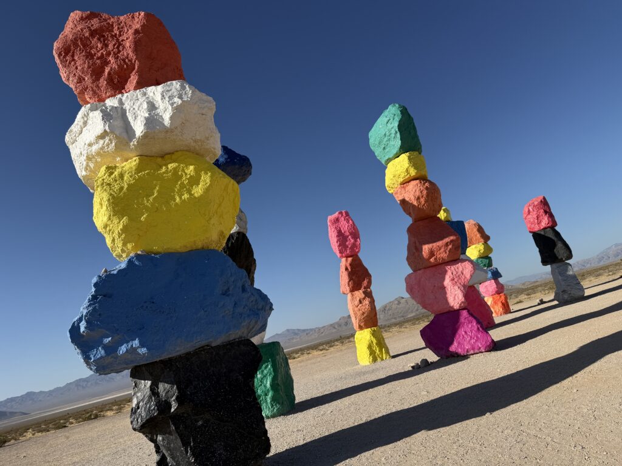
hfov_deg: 71.6
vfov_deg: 56.8
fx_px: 431
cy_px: 233
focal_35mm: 24
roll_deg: +13.9
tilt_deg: +13.5
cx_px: 311
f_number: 1.78
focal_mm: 6.76
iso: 80
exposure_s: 1/6173
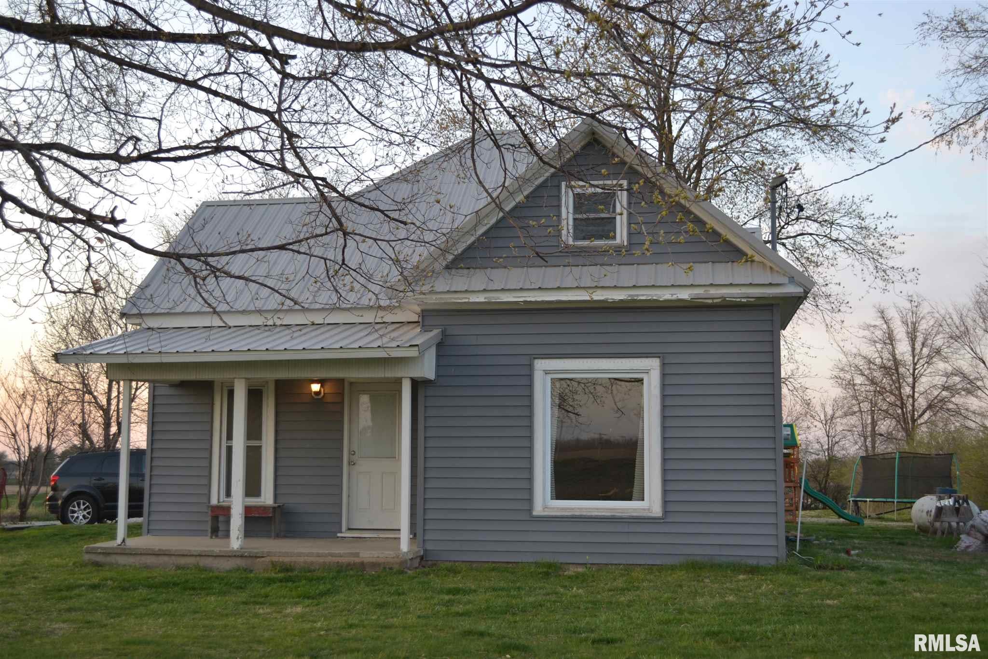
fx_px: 1070
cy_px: 330
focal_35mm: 39
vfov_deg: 34.2
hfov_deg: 49.6
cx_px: 494
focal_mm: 26
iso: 400
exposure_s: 1/125
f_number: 4.2
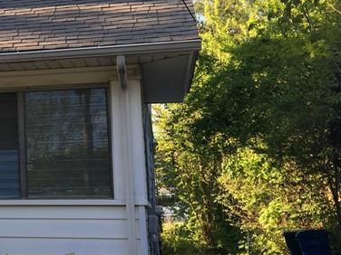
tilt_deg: +10.9
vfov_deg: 18.6
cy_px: 89
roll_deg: -1.0
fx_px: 778
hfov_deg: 22.2
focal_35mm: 79
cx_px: -102
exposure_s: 1/216
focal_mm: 4.15
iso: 25
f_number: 2.2
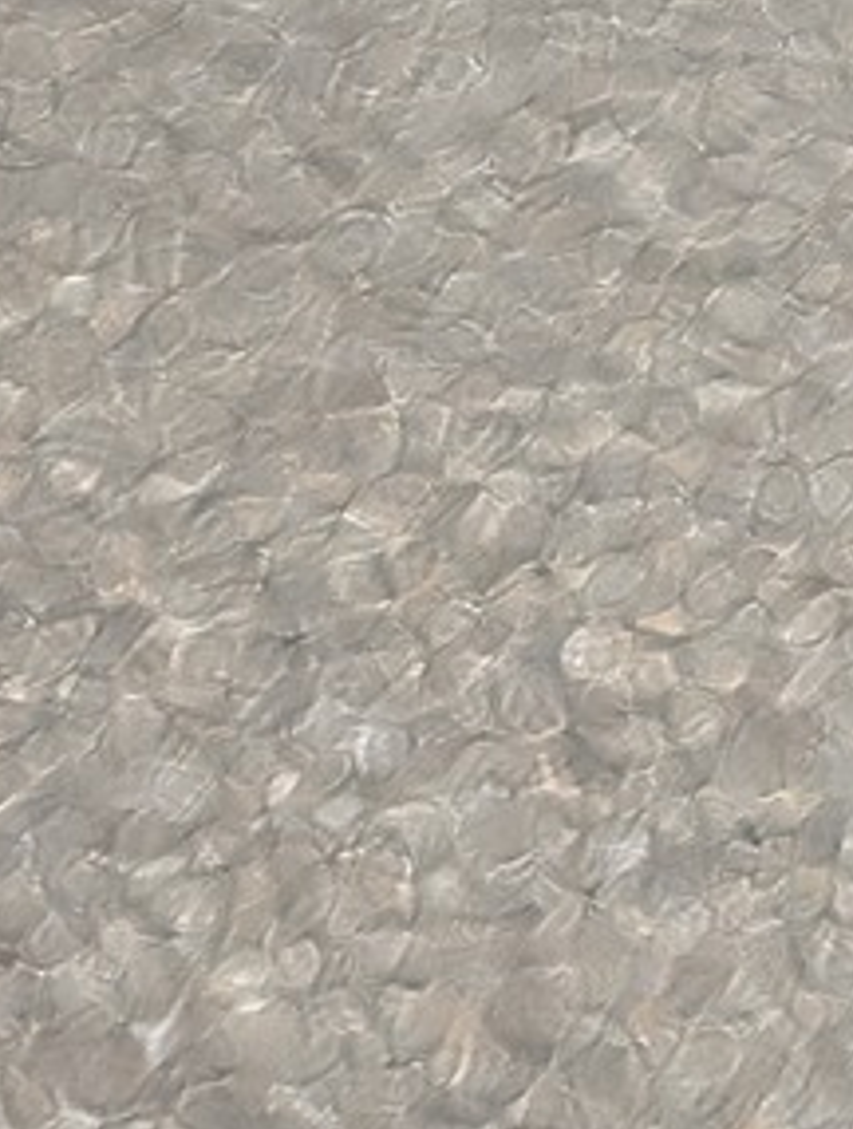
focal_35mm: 169
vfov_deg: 10.2
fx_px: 5528
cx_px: -308
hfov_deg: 8.7
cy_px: -1547
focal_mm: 6.9
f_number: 1.68
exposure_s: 1/131
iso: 27
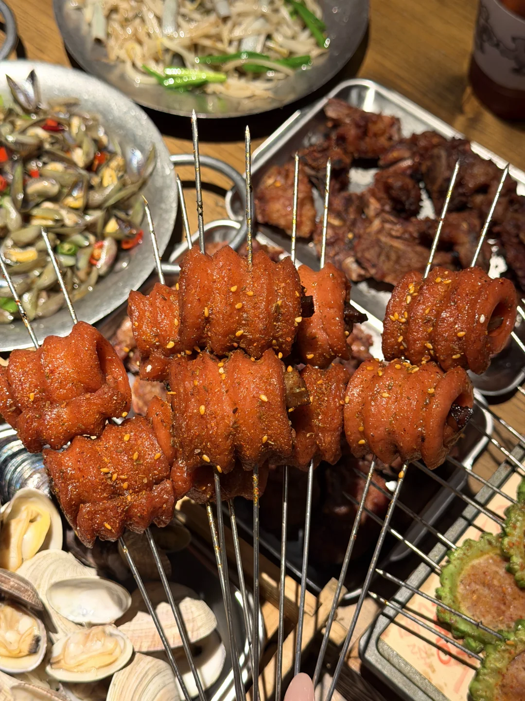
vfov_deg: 39.7
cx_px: 262
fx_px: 971
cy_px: 350
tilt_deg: -62.1
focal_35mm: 48
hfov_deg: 30.3
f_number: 1.78
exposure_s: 1/50
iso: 100
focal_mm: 6.76
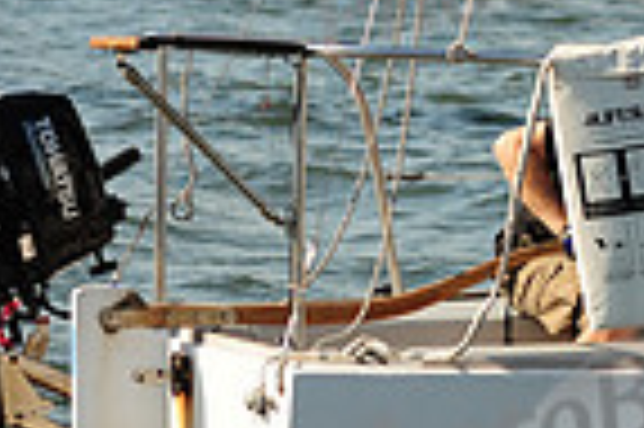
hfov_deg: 4.9
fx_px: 7380
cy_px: 113
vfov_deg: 3.3
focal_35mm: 413
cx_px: 1175
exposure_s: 1/1250
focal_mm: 102
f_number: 4
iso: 320
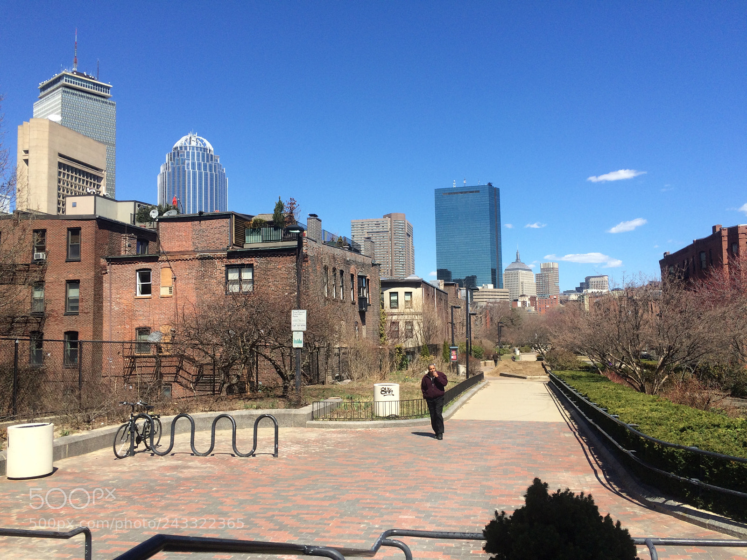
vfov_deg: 48.2
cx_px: 374
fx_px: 626
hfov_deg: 61.7
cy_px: 280
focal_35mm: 29
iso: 32
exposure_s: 1/1866
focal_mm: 4.15
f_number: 2.2
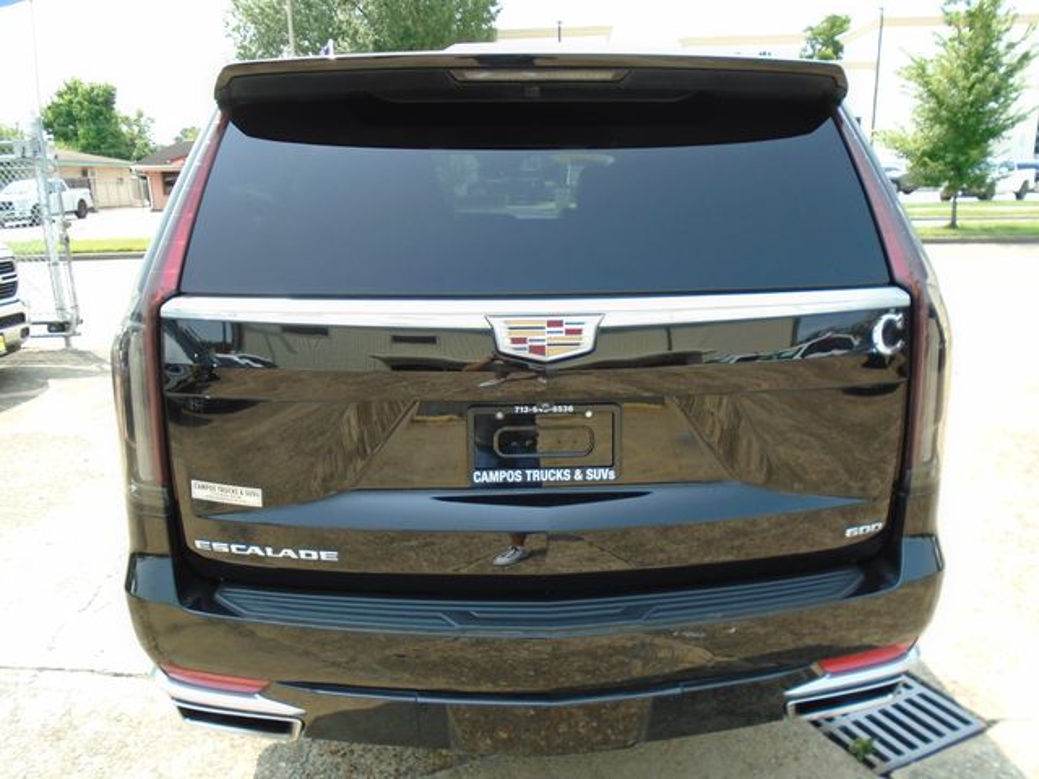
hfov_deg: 67.3
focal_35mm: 26
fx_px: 780
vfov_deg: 53.1
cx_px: 520
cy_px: 390
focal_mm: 4.6
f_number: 3.2
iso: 100
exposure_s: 1/250
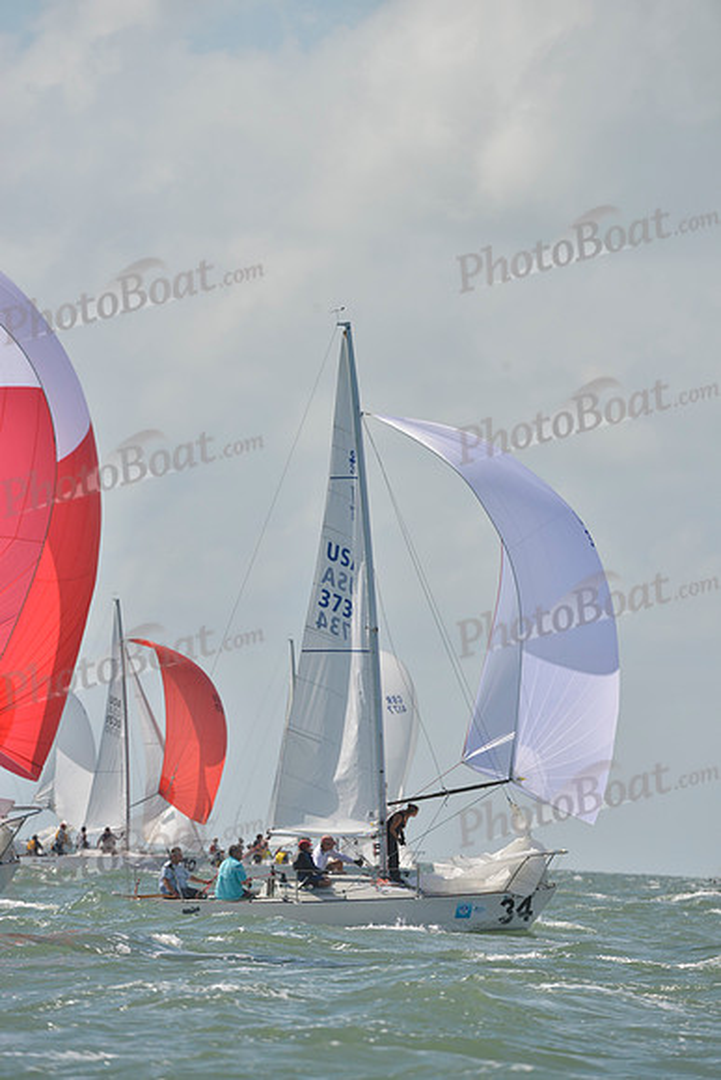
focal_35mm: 400
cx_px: 360
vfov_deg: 5.2
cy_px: 540
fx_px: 12009
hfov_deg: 3.4
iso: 280
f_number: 9
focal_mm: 400
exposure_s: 1/1250
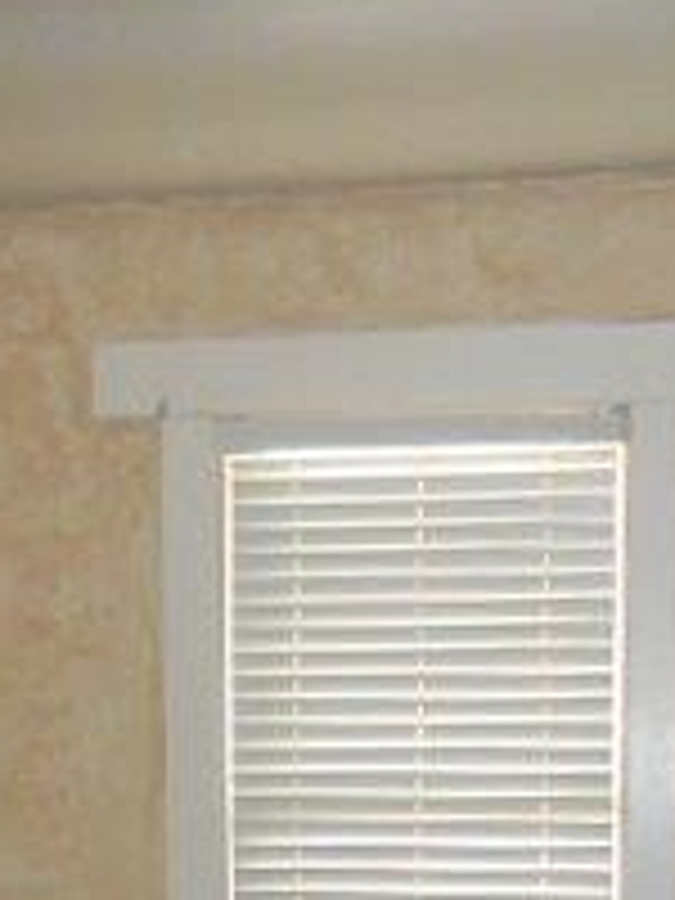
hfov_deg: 18.3
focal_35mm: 80
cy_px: 1022
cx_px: 126
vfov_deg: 22.8
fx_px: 2080
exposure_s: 1/25
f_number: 3.3
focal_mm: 4.5
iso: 400
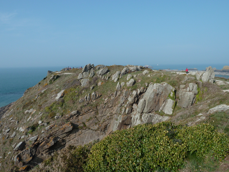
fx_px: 165
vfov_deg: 54.9
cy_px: 86
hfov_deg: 69.4
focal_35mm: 25
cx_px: 114
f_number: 5
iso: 80
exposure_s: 1/400
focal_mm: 4.1
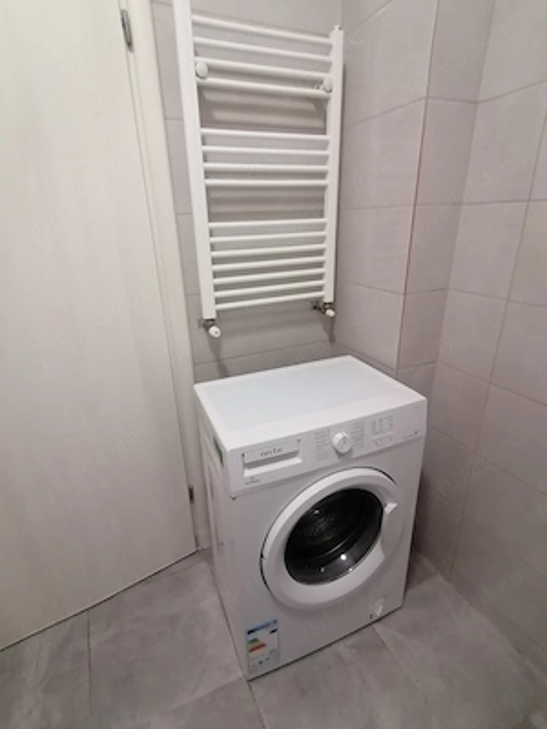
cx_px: 274
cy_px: 364
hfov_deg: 74.7
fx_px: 358
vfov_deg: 91.0
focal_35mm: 17
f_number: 2.4
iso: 400
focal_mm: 2.7
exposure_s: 1/20
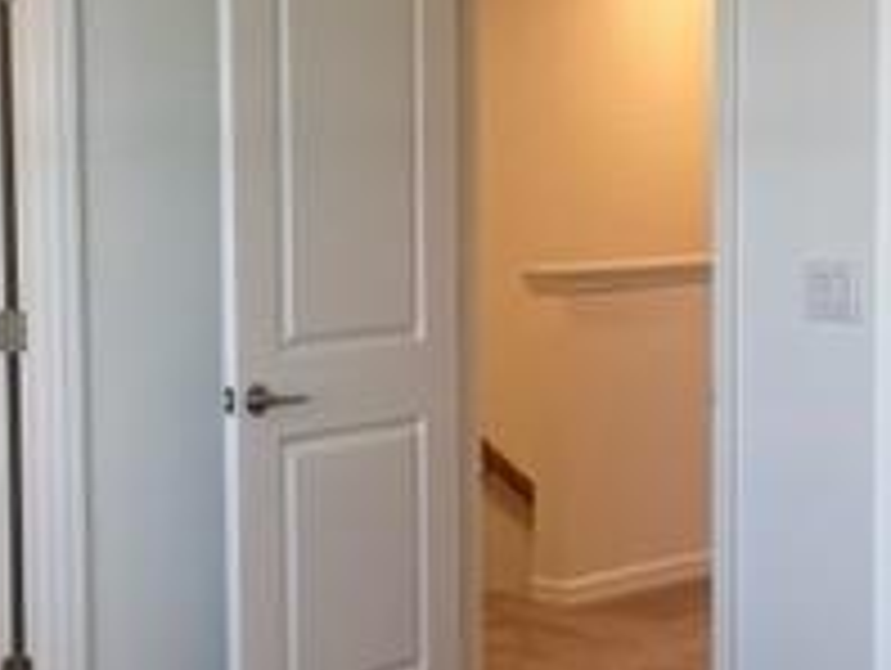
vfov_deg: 17.6
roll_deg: +0.2
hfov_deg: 23.1
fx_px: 2165
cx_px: 288
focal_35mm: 84
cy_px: 315
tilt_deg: -5.7
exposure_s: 1/120
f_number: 1.6
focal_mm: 4.2
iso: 64
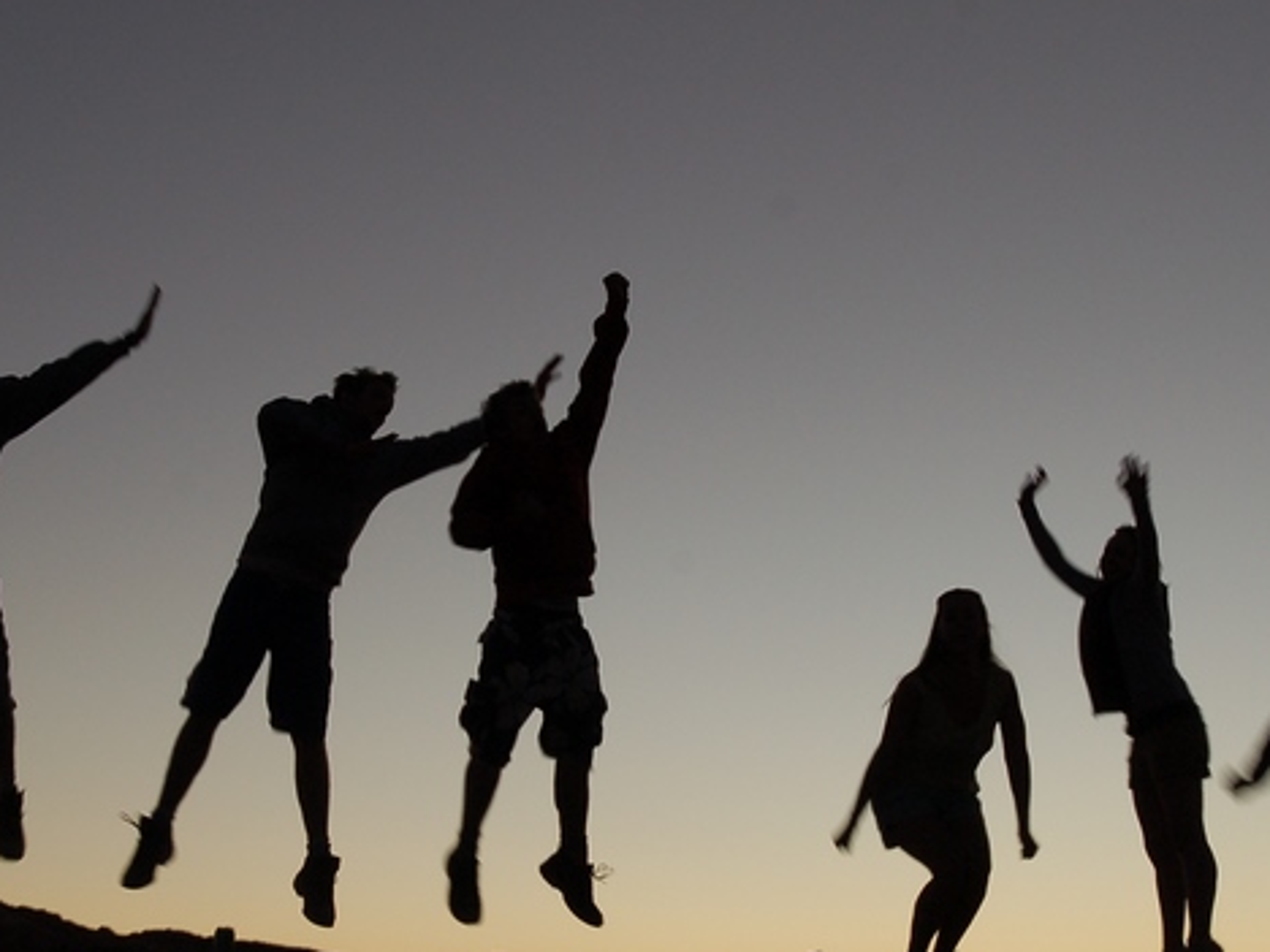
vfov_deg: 21.2
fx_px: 2531
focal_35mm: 69
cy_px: 632
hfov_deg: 28.2
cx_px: 687
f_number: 9
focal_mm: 28
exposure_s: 1/100
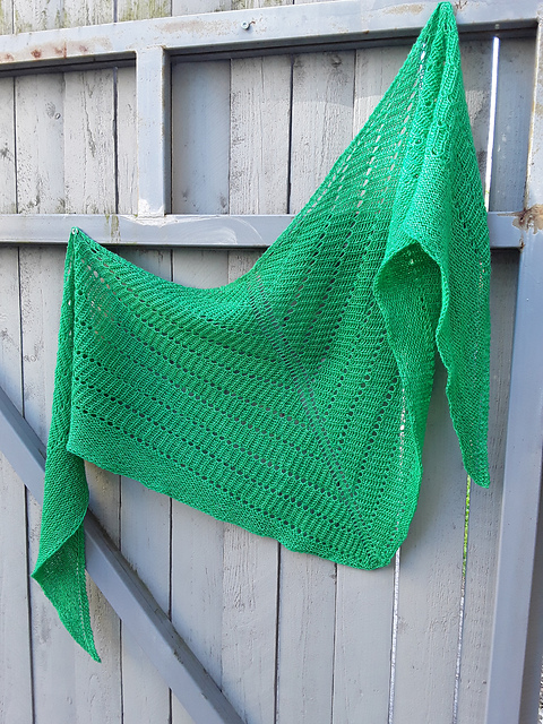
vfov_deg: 65.3
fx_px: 565
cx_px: 272
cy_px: 362
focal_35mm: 27
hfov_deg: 51.4
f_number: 1.9
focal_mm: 2.91
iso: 50
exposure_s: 1/100
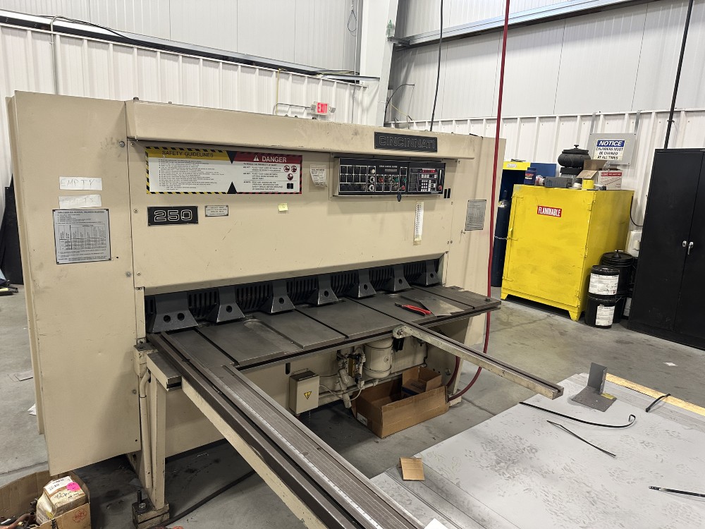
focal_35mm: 24
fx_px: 489
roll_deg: -3.1
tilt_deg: -11.6
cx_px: 352
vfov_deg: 56.8
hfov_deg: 71.6
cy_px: 264
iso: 160
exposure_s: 1/60
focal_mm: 6.86
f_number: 1.78
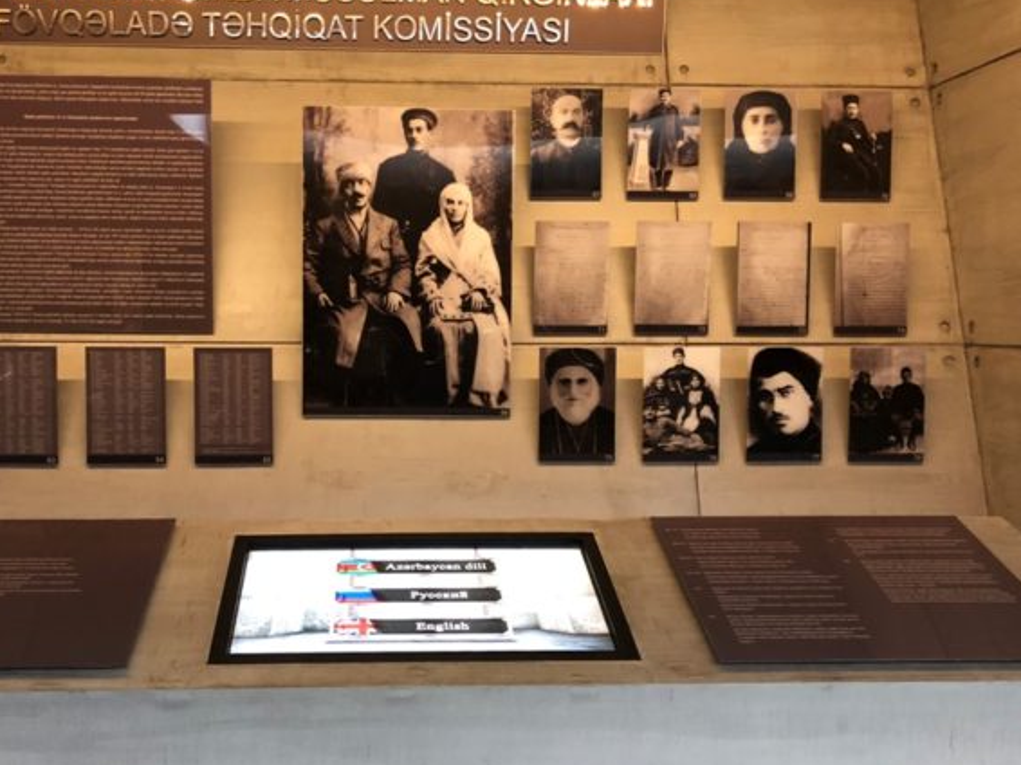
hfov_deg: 48.7
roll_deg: +0.0
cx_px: 415
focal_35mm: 38
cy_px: 384
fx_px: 1120
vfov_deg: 37.7
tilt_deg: -3.1
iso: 100
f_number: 1.8
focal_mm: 4
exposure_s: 1/5
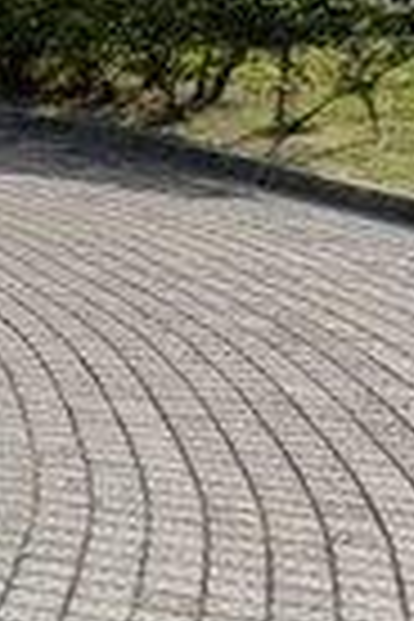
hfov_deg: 7.6
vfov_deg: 16.6
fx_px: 2122
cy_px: 394
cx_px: -1262
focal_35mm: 123
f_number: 2.2
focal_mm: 2.74
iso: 47
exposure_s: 1/1805
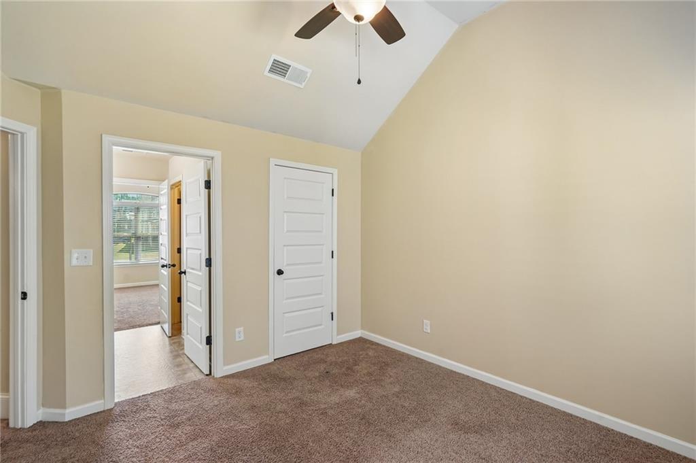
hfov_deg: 96.8
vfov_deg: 73.7
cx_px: 348
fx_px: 309
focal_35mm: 16
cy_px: 232
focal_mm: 16
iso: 400
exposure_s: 1/4
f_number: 8
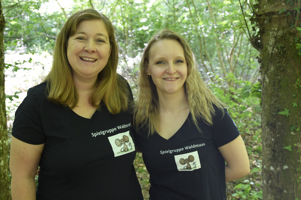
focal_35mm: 51
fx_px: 426
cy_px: 100
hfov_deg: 38.9
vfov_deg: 26.5
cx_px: 150
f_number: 5
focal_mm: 34
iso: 1250
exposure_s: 1/100
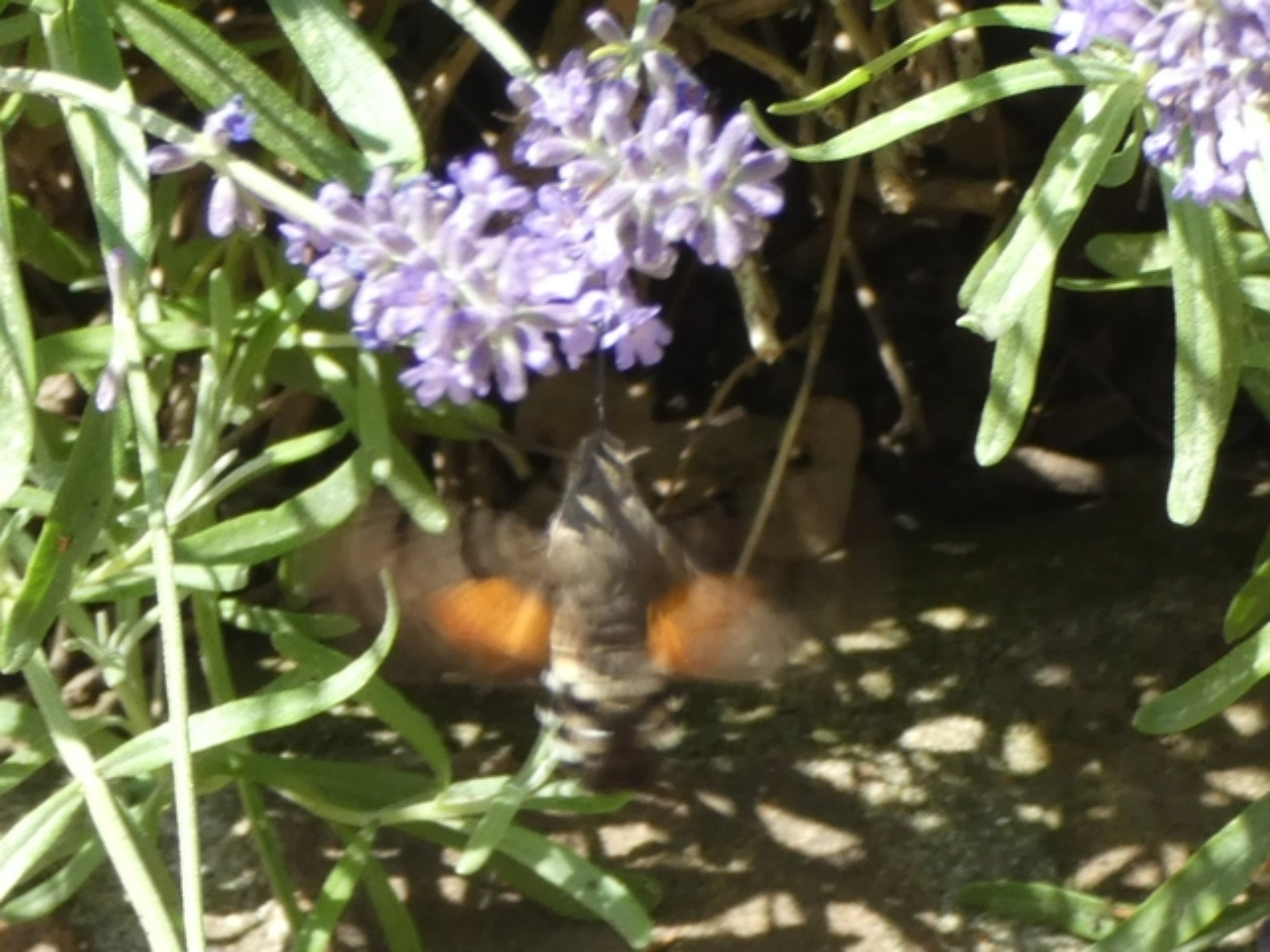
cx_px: 635
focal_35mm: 135
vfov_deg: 11.0
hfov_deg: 14.6
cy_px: 476
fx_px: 4953
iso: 160
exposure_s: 1/80
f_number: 5.3
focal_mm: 24.2
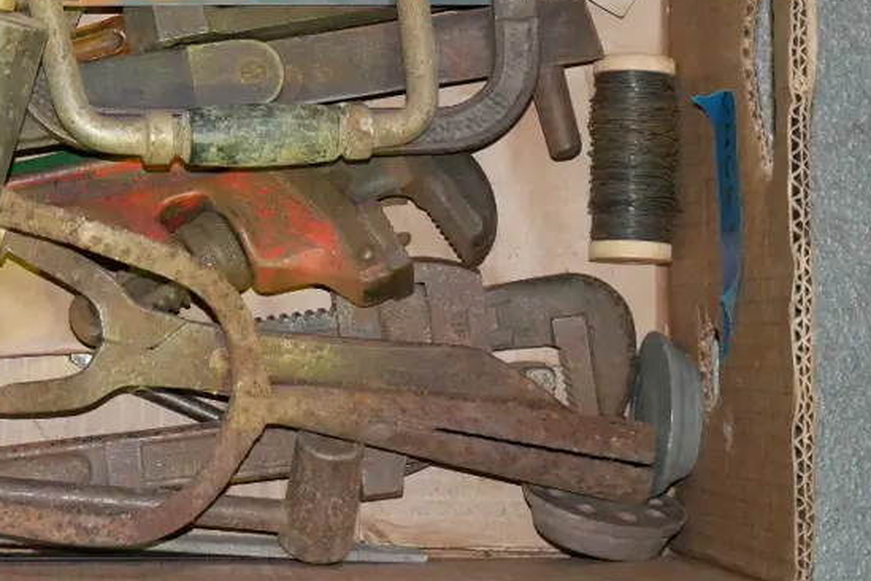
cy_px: 67
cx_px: 63
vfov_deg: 10.7
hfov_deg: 15.8
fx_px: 3097
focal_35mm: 128
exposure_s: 1/125
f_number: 5.6
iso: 3200
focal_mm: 33
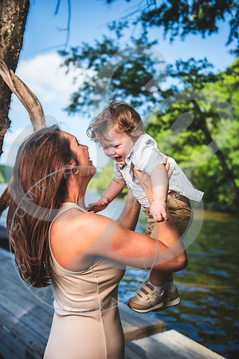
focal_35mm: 38
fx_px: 378
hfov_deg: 35.1
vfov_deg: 50.7
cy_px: 180
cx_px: 120
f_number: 2.8
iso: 100
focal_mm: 38
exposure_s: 1/800
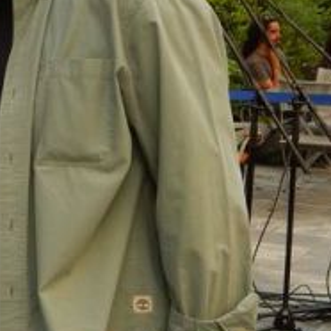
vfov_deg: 13.9
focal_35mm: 125
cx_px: -244
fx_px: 1352
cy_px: 202
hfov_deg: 12.8
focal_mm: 6.1
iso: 160
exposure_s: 1/250
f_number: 3.3
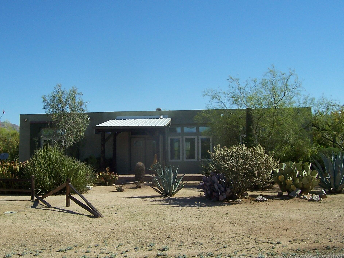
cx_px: 134
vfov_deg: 31.5
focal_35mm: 46
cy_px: 123
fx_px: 457
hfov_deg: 41.0
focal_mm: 5.6
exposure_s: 1/500
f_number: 5.6
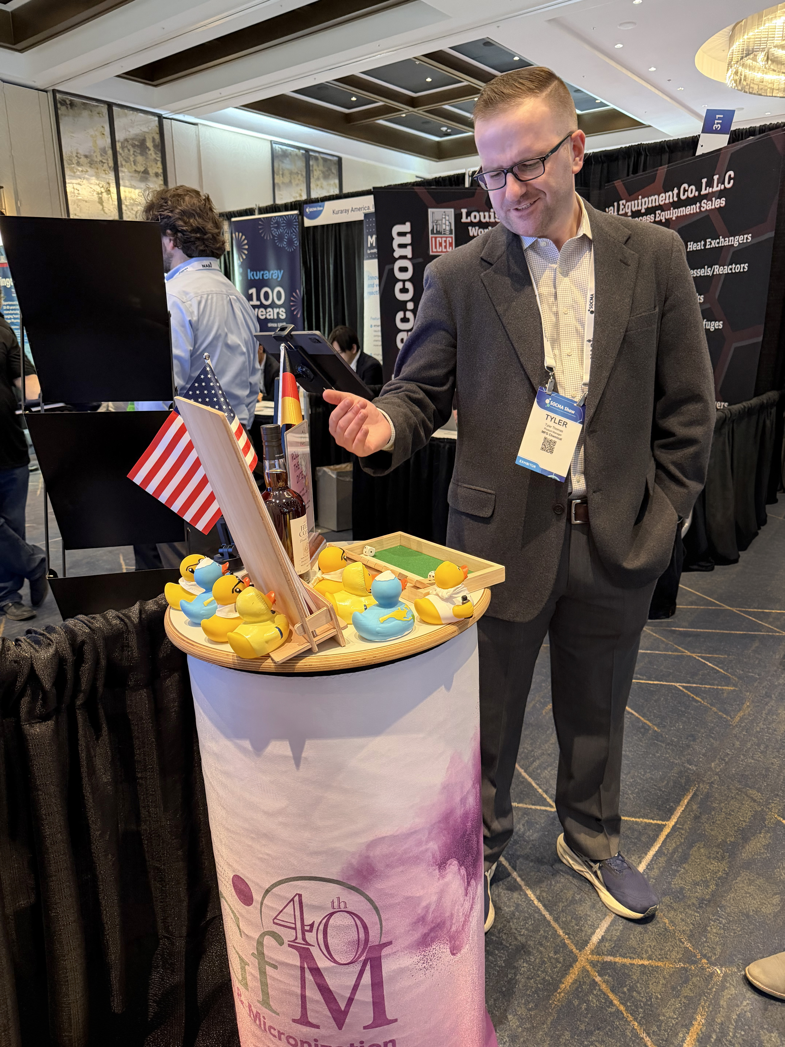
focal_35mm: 24
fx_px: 726
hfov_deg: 56.8
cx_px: 392
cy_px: 524
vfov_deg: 71.6
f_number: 1.78
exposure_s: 1/40
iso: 640
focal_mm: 6.76
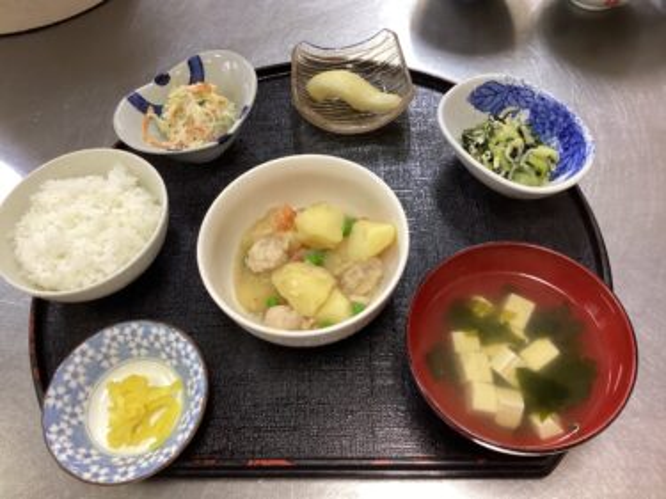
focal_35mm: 31
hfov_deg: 58.4
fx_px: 596
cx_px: 333
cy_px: 250
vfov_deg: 45.4
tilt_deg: -57.4
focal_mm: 3.3
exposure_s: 1/50
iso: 160
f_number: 2.4
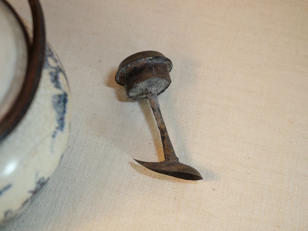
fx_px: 534
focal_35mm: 60
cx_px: 154
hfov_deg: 32.2
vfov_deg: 24.4
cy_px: 116
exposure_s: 1/250
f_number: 4
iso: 200
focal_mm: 30
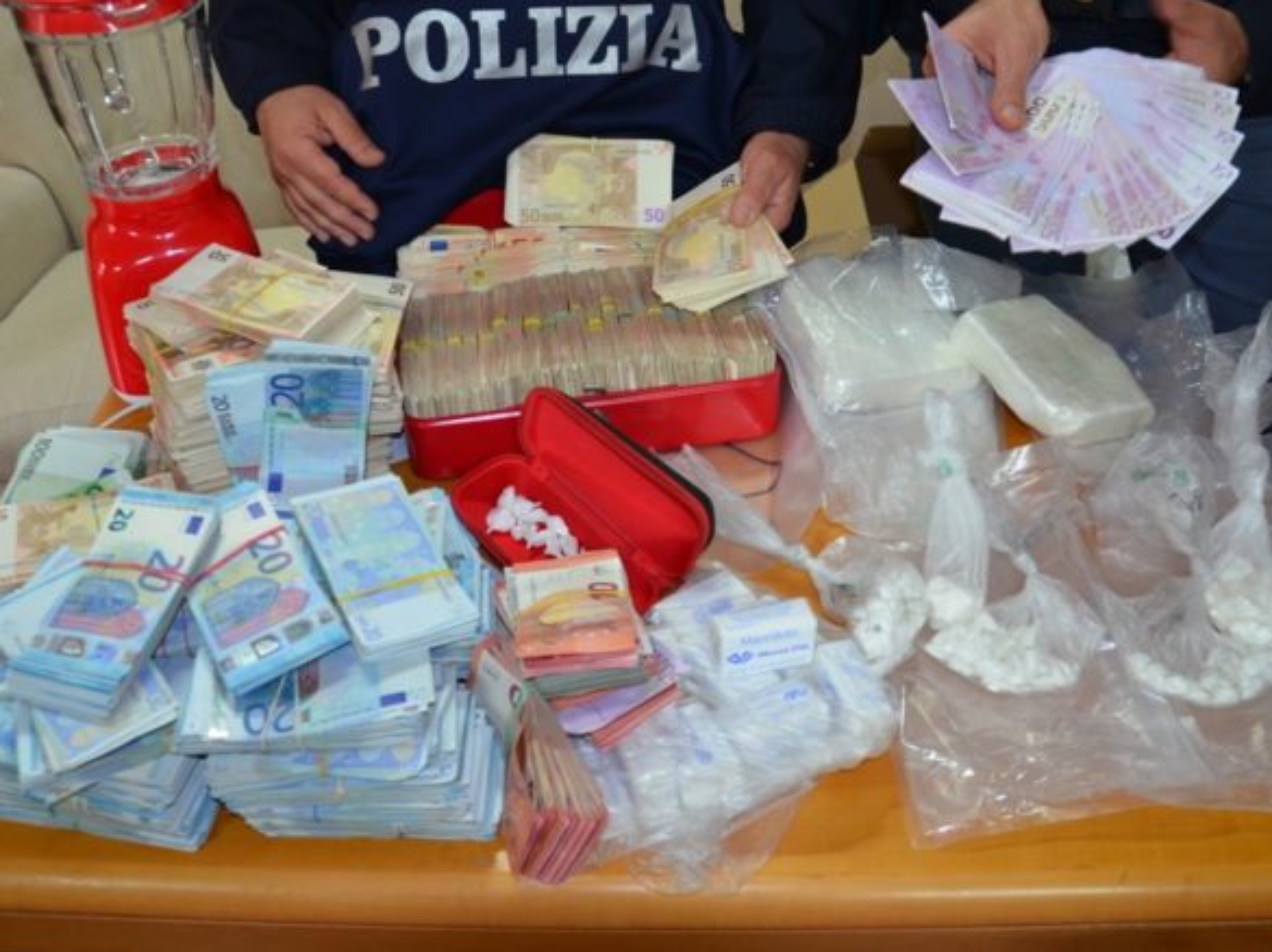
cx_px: 591
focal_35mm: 34
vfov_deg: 41.7
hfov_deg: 53.9
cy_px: 410
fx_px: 1249
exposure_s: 1/60
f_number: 3.5
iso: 720
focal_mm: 18
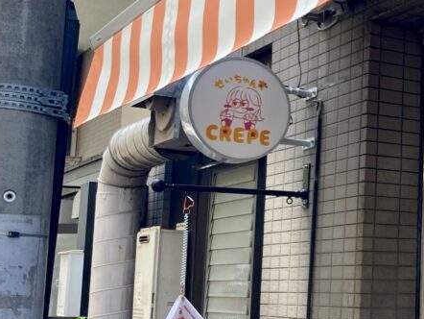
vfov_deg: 18.2
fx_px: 993
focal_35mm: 81
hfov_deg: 22.3
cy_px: 168
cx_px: 502
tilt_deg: +8.2
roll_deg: -1.3
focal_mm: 3.99
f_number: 1.8
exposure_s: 1/121
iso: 32
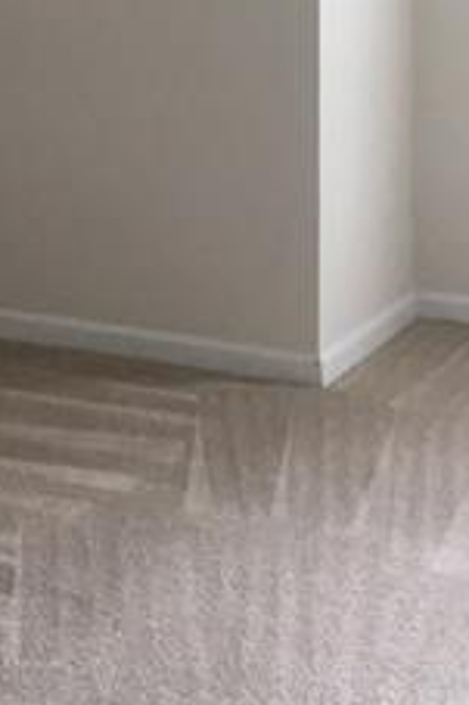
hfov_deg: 13.3
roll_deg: +0.7
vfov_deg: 19.2
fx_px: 1996
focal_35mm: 102
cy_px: -81
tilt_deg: -2.8
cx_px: 22
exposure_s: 1/30
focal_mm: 4.15
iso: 50
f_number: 2.2
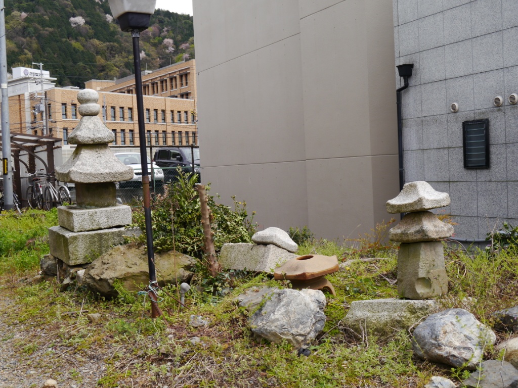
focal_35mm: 42
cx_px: 259
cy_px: 194
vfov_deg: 34.3
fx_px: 628
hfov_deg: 44.8
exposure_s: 1/250
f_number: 7.1
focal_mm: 21
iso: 160
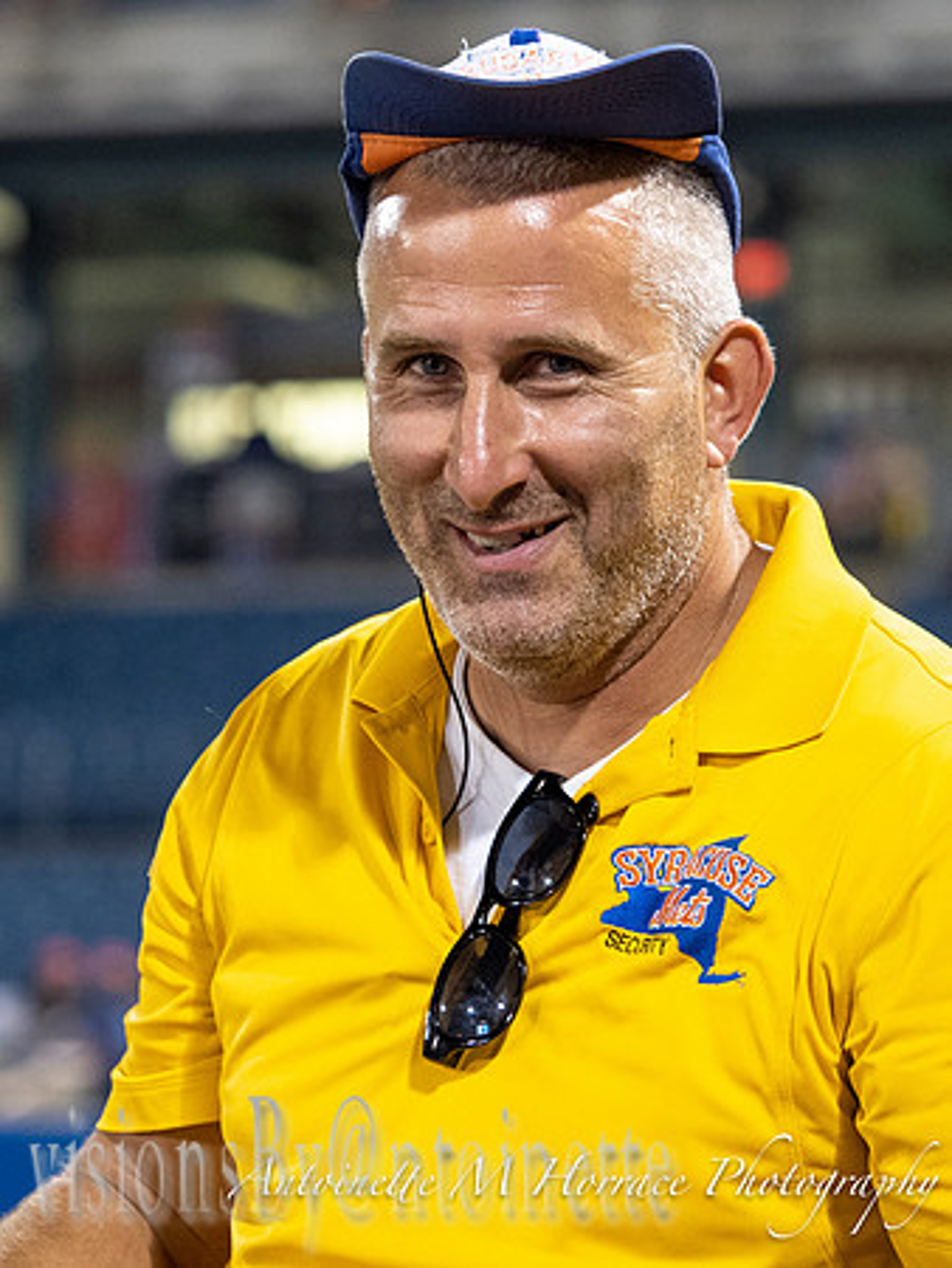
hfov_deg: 6.6
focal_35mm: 227
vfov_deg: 8.7
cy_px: 566
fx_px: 8317
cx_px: 395
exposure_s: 1/125
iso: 1000
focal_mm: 75
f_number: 2.8
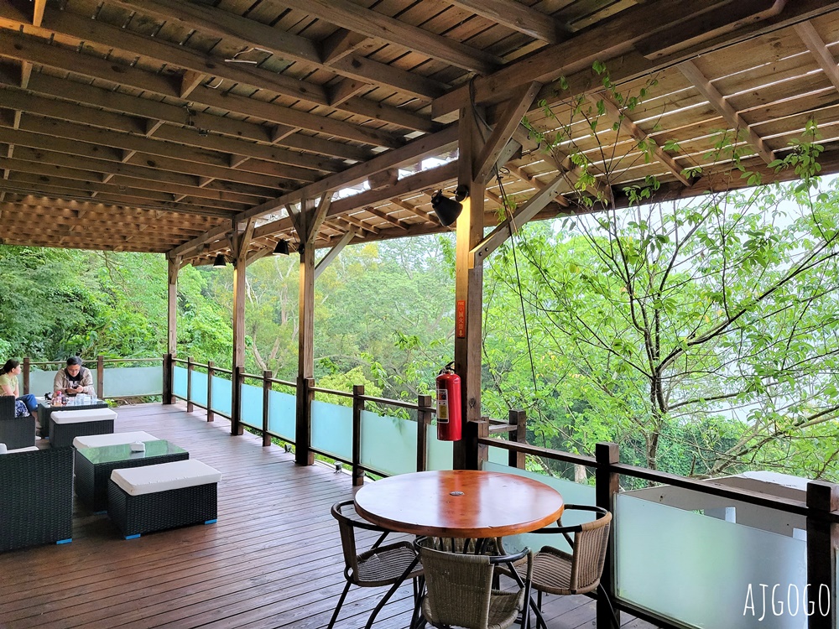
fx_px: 630
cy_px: 314
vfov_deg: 53.1
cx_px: 420
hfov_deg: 67.3
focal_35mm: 26
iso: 320
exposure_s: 1/120
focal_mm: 5.4
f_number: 1.8
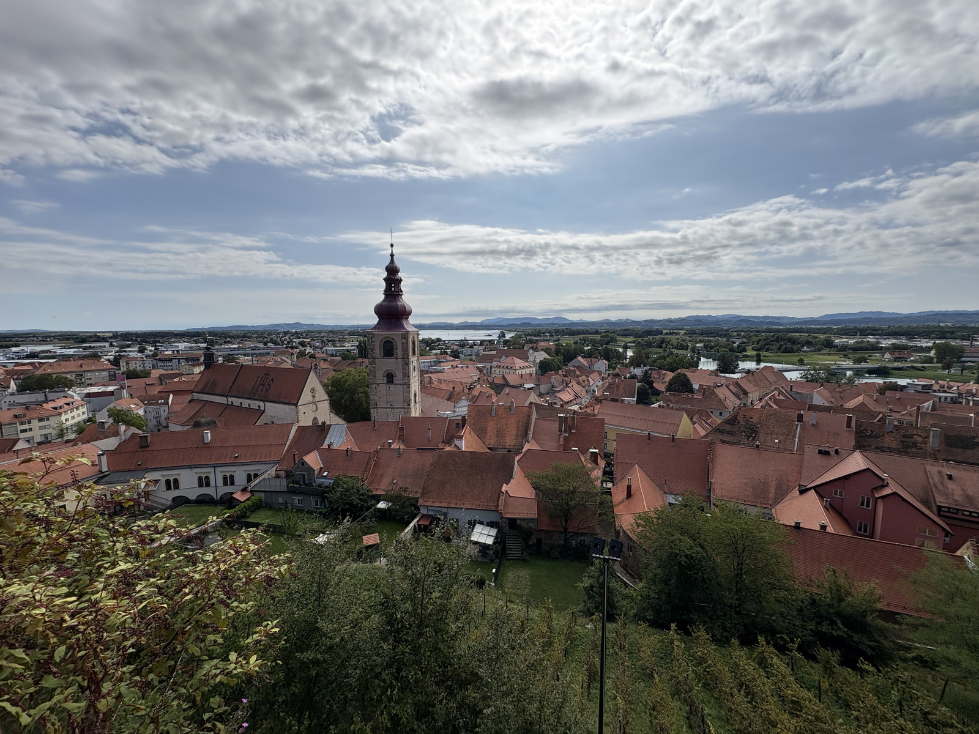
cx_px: 490
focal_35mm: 14
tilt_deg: -4.9
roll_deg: +0.9
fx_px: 396
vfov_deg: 85.7
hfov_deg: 102.1
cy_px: 367
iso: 50
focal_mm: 2.22
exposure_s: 1/4630
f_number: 2.2
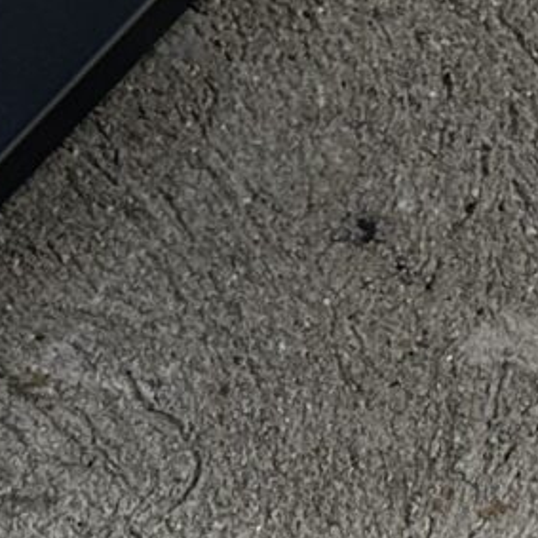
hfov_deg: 8.9
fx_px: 3376
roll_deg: -2.3
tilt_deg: -42.3
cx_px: 823
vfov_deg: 8.4
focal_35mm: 192
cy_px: -701
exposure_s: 1/654
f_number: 1.78
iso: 80
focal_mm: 6.86
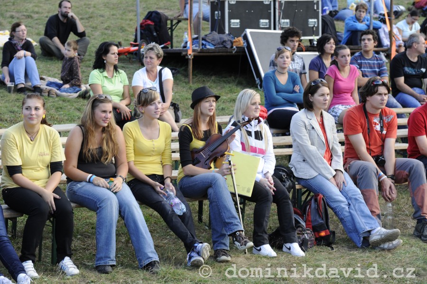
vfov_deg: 11.4
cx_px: 214
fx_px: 1422
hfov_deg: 17.1
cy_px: 142
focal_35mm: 120
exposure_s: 1/200
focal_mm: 120
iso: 500
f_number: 6.3
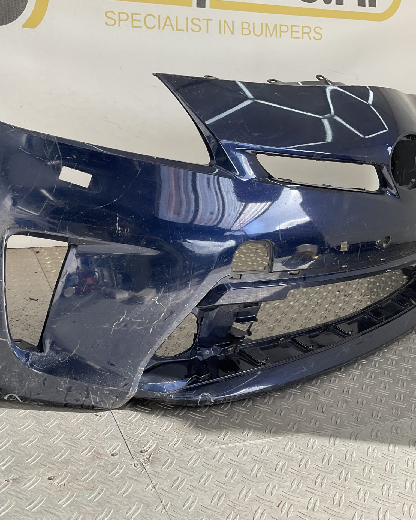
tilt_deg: -18.1
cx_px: 140
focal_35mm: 38
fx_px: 585
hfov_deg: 38.7
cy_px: 260
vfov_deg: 47.9
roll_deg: -6.5
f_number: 1.8
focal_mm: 3
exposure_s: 1/318
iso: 16
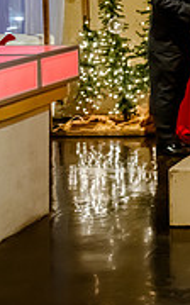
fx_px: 1172
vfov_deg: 14.6
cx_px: 474
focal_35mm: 141
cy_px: 9
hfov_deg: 8.4
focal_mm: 40
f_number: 2.8
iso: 3200
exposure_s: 1/125
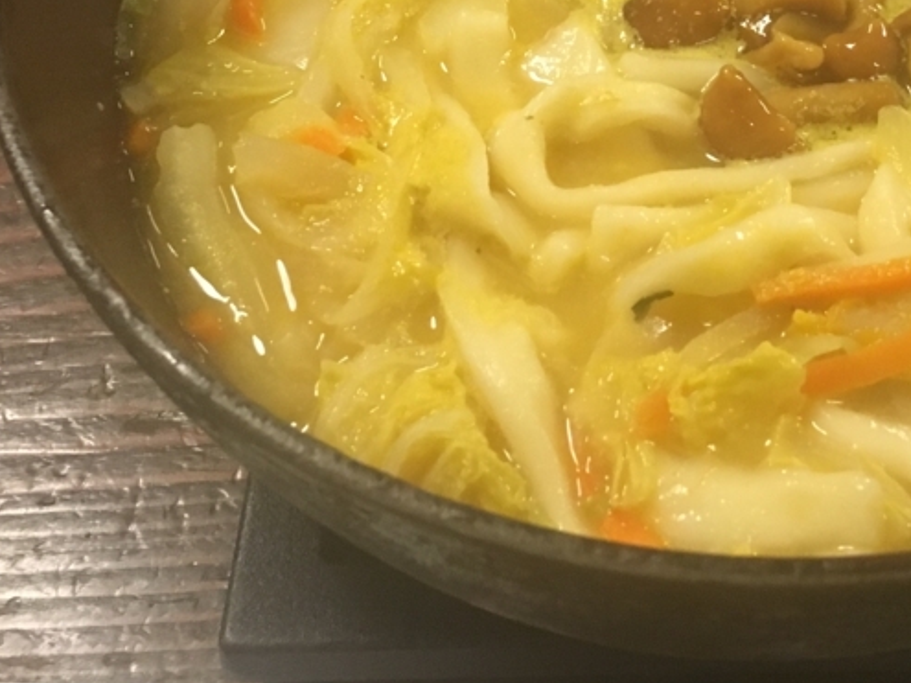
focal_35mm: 60
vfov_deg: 23.3
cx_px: 694
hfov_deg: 31.6
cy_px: -11
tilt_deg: -49.3
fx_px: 1579
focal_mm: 4.15
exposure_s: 1/15
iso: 200
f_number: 2.2
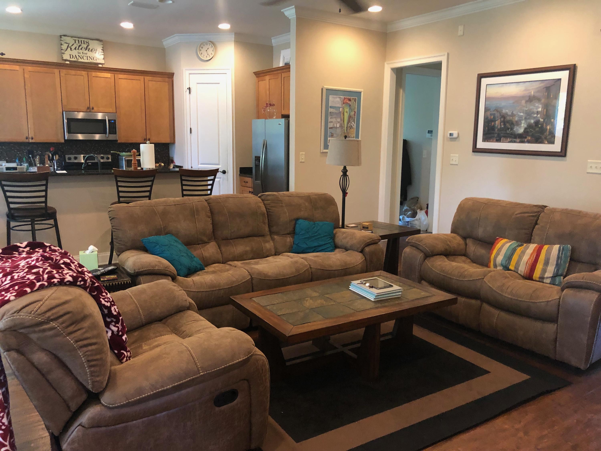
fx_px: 486
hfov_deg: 63.4
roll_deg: -1.6
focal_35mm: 28
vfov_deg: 49.7
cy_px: 226
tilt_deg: -9.4
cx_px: 300
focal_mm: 4
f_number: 1.8
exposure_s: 1/15
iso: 100
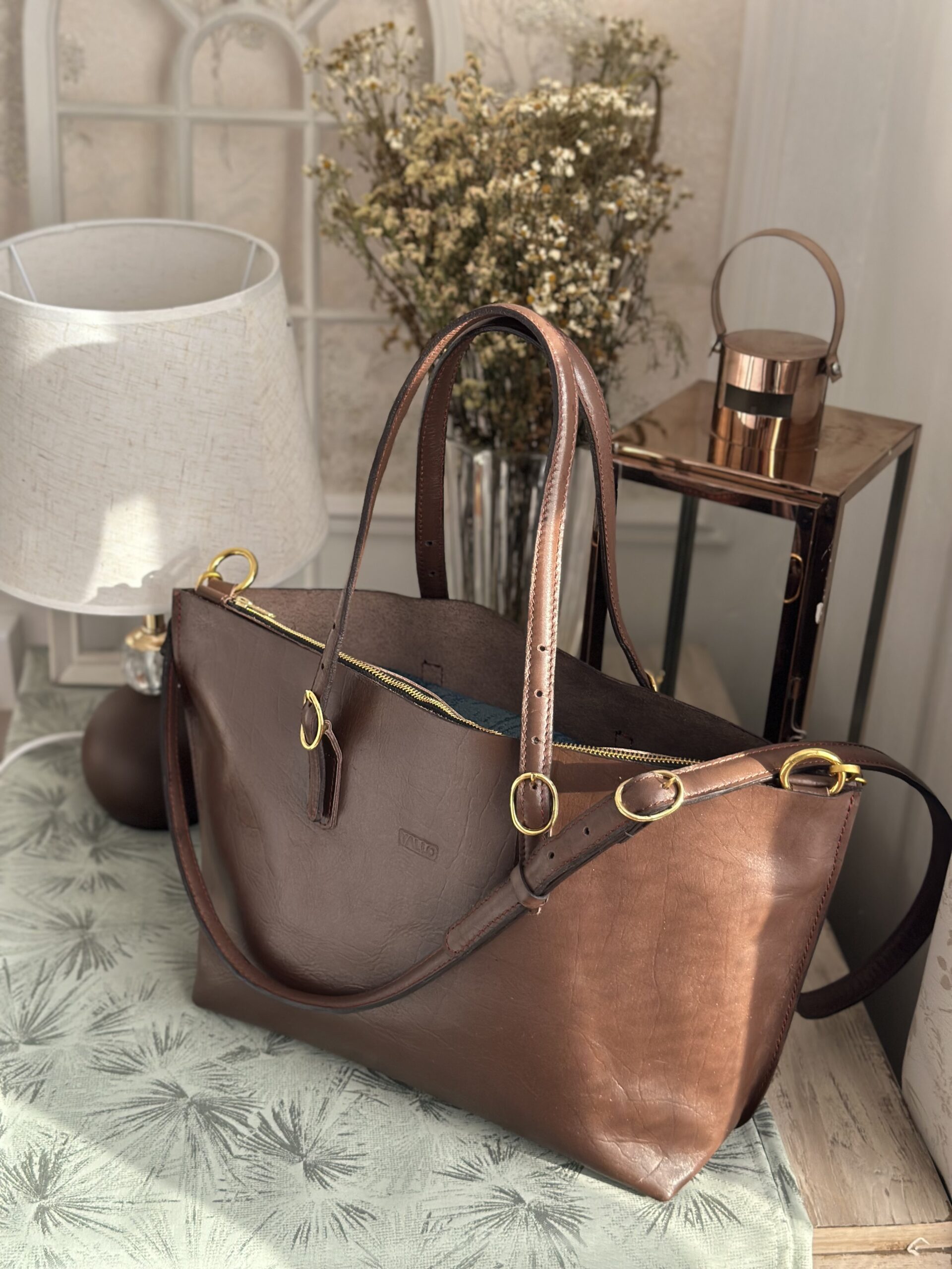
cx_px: 476
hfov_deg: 30.3
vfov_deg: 39.7
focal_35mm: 48
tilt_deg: -25.2
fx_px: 1760
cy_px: 634
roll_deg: -4.4
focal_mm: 6.86
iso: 125
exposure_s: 1/91
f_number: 1.78
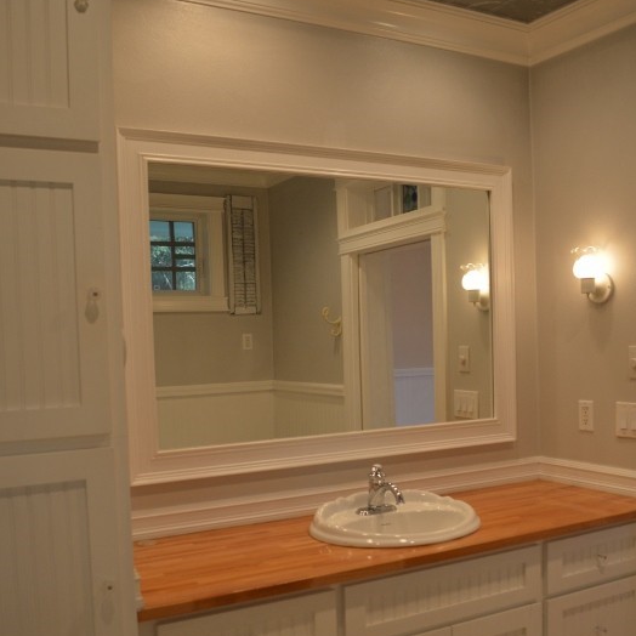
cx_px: 320
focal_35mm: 35
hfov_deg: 47.2
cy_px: 380
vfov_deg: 47.0
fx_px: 728
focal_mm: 18
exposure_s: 1/60
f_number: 3.5
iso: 450
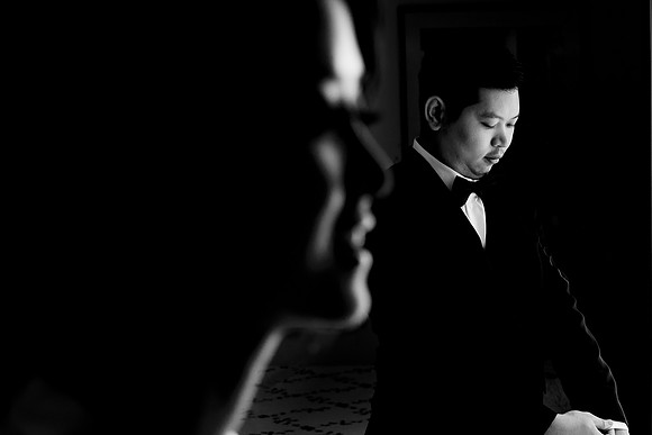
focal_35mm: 64
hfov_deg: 29.9
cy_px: 310
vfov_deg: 21.0
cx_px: 589
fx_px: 1165
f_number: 2.8
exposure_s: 1/500
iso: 250
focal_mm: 33
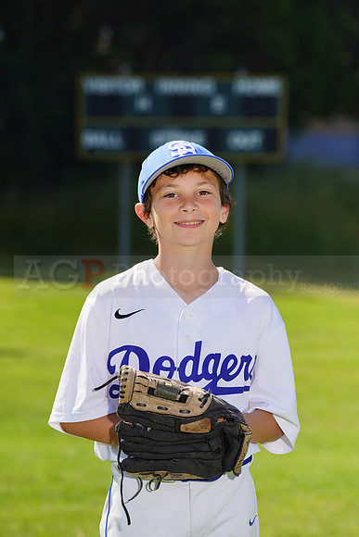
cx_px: 180
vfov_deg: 9.4
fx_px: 3259
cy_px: 268
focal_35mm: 218
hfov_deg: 6.3
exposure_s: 1/250
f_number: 8
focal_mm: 218
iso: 100
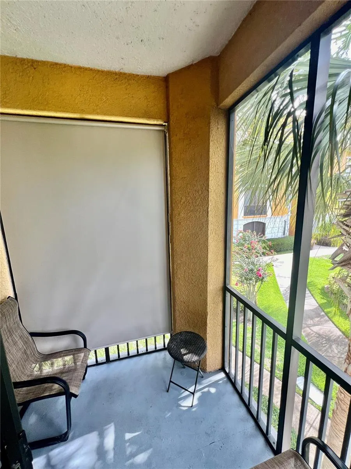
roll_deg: +2.5
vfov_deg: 106.2
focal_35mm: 13
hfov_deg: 89.9
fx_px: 176
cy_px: 234
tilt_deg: -6.5
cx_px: 176
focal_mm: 1.57
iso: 80
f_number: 1.8
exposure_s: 1/99
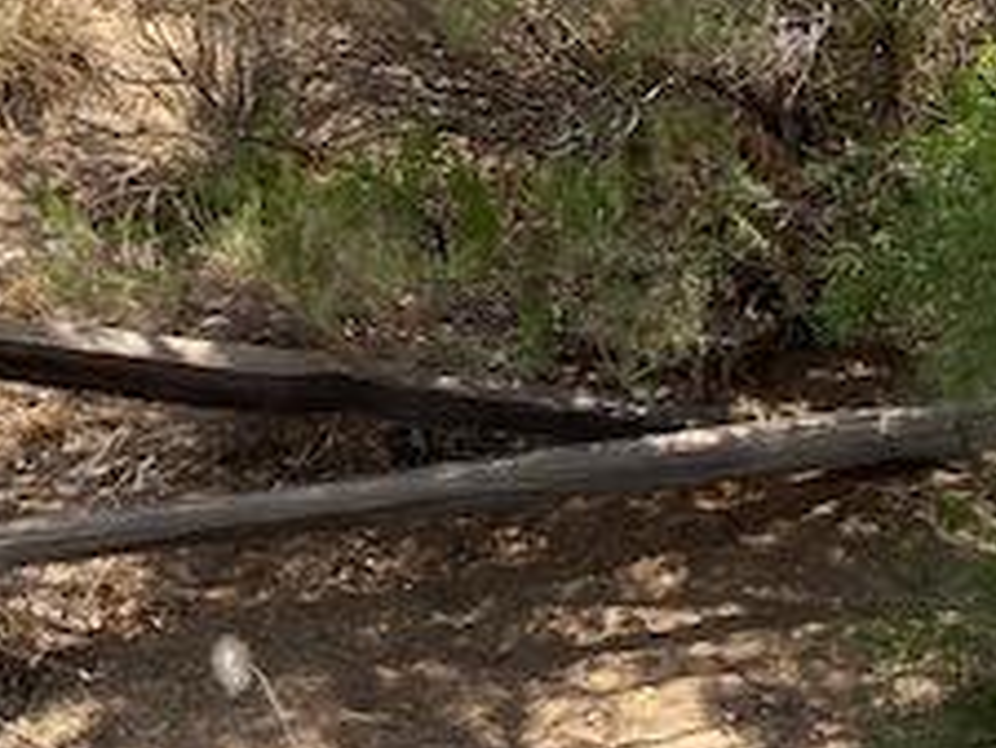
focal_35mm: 74
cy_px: -146
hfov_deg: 25.2
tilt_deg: -0.6
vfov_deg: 18.8
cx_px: 22
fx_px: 2130
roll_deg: -1.9
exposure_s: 1/1362
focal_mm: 4.25
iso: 32
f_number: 1.8
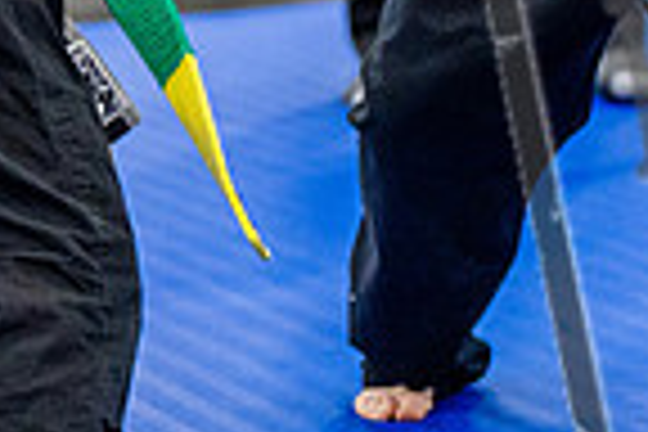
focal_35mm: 281
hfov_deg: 7.3
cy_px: -97
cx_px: 472
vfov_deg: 4.9
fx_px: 5058
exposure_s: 1/500
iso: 5000
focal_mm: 70
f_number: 2.8
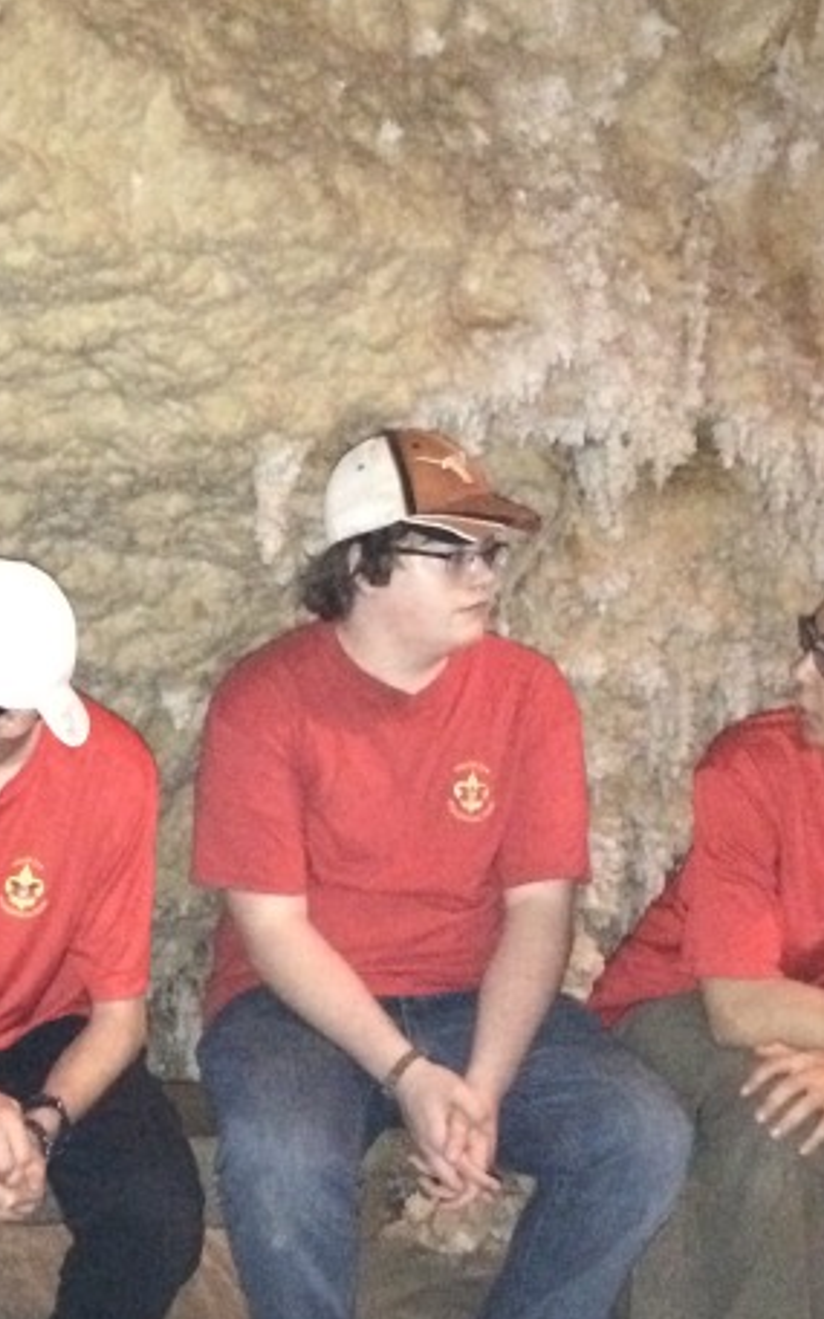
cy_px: 772
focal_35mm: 69
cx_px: 185
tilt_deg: -5.8
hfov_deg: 18.7
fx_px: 2479
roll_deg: -0.6
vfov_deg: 29.7
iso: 1250
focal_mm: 4.15
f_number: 2.2
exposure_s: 1/16
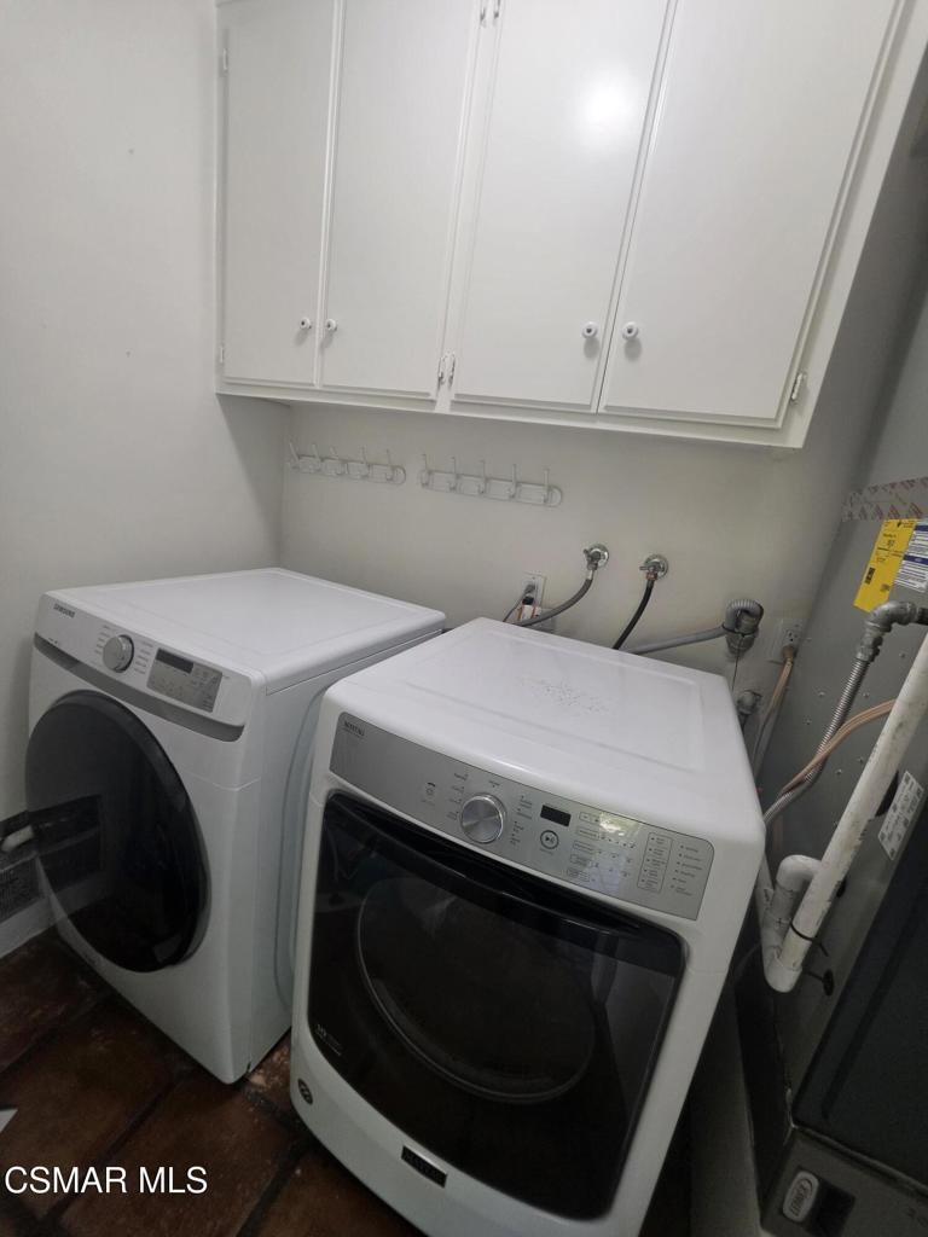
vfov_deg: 106.2
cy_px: 618
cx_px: 464
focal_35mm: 13
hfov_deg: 89.9
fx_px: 465
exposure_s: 1/120
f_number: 1.9
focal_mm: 2.2
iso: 200
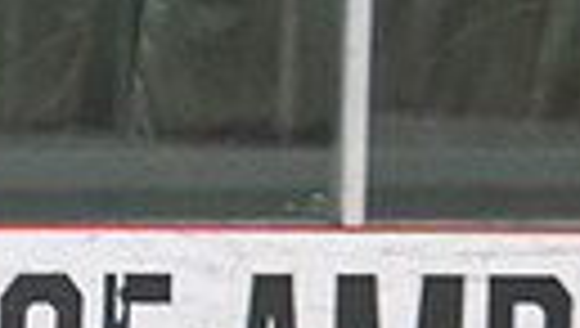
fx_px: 12876
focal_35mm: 836
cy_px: 591
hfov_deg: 2.6
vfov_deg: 1.5
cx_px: -600
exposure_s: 1/640
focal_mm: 135
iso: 2500
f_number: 3.2
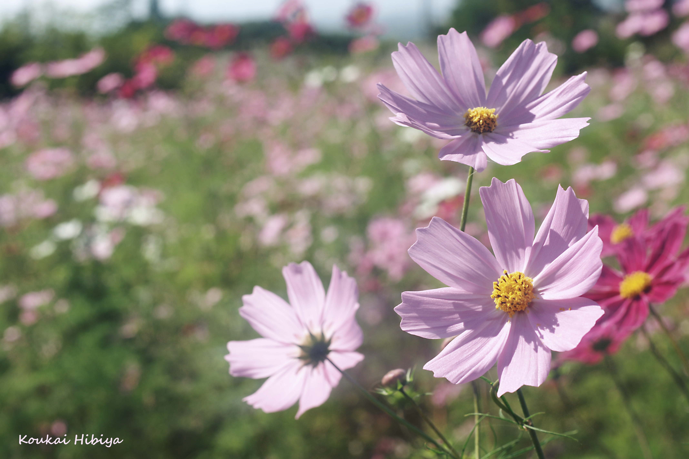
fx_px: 1435
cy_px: 230
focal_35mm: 75
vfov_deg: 18.2
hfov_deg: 27.0
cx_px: 344
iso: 100
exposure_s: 1/45
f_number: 8
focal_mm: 50
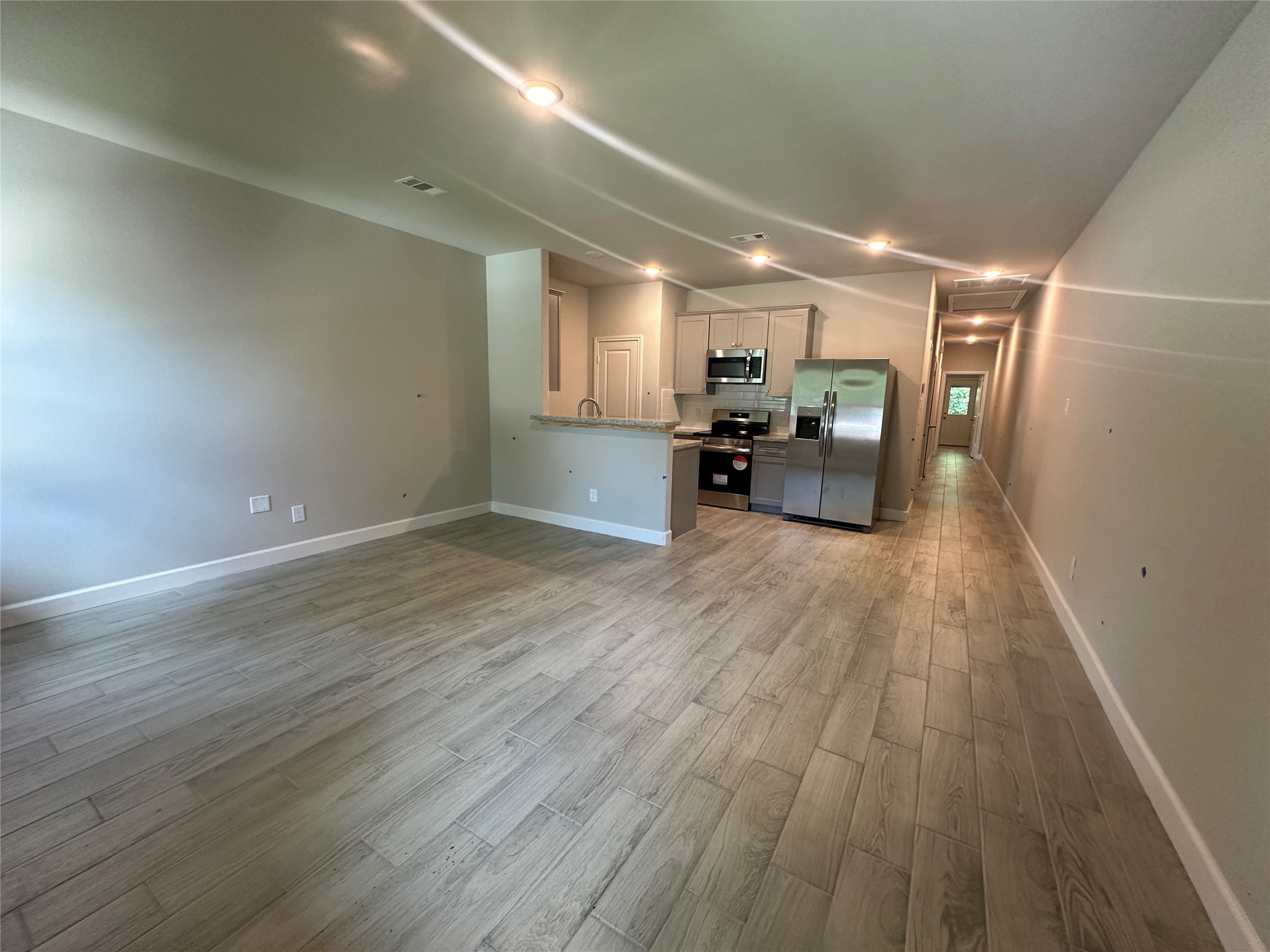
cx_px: 635
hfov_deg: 102.1
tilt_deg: -9.7
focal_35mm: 14
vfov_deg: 85.7
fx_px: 514
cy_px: 476
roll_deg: -1.7
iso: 200
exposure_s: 1/60
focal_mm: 2.22
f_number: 2.2
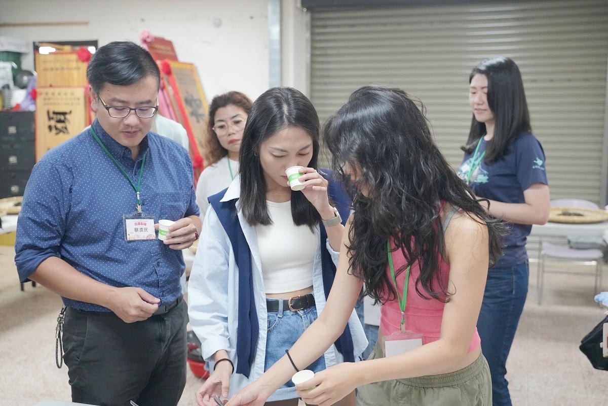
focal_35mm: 42
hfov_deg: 46.4
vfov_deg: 31.9
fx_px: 709
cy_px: 203
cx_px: 304
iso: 6400
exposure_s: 1/160
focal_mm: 42
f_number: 4
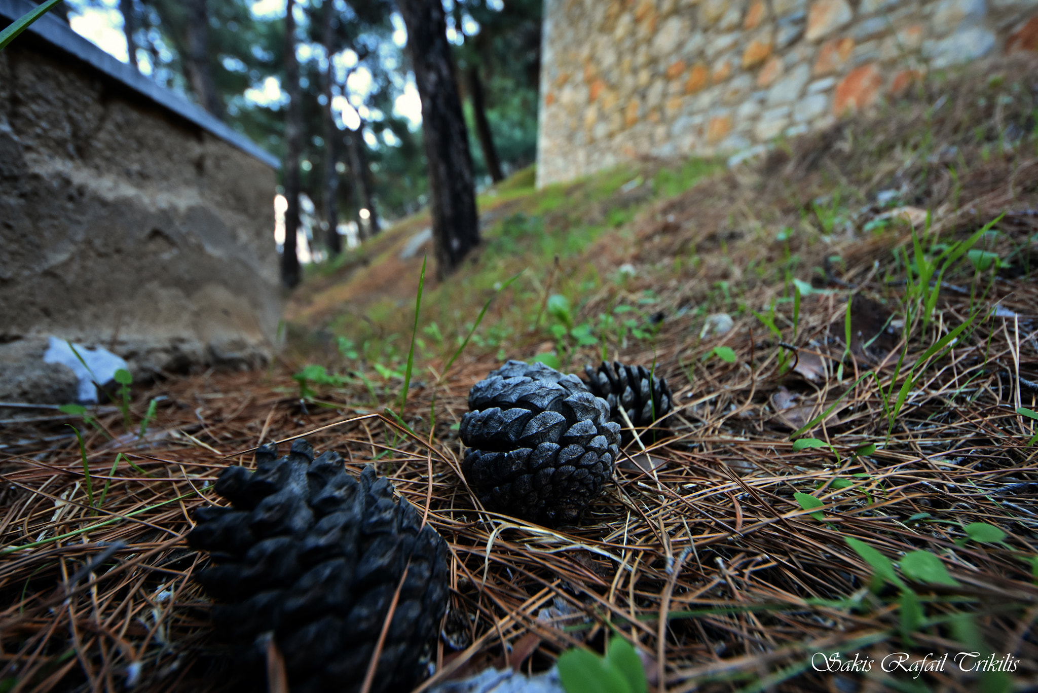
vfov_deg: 77.4
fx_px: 433
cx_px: 519
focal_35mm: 15
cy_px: 346
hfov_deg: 100.4
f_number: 5
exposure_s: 1/100
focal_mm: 10
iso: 800
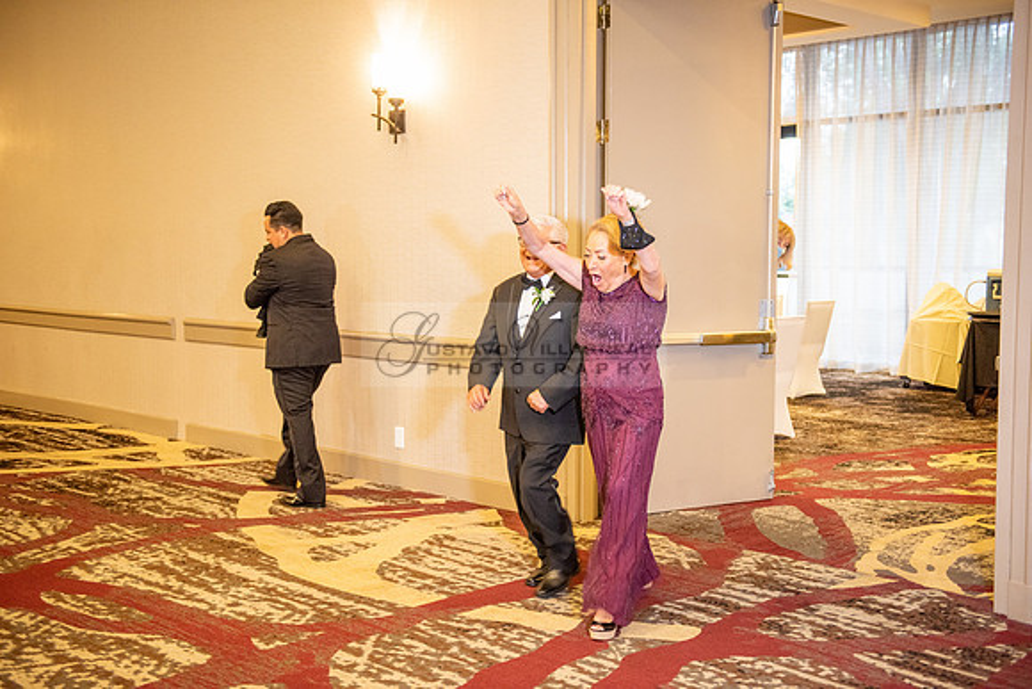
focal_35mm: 44
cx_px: 516
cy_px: 344
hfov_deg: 44.5
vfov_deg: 30.5
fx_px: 1262
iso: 1600
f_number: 2.8
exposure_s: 1/80
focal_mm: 44
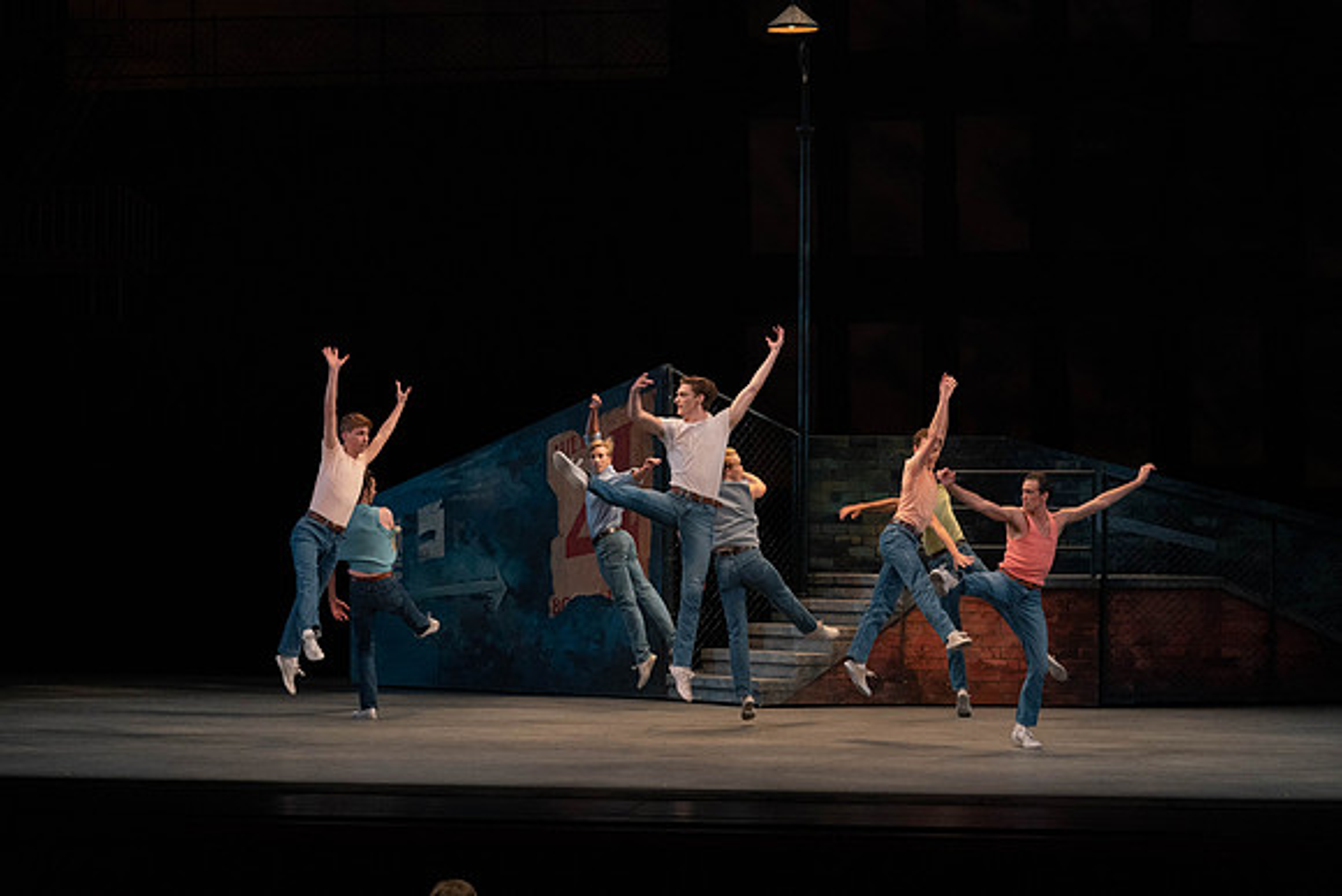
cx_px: 671
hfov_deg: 20.4
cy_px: 448
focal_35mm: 100
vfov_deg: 13.7
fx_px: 3728
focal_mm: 100
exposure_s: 1/400
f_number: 4.5
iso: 3200
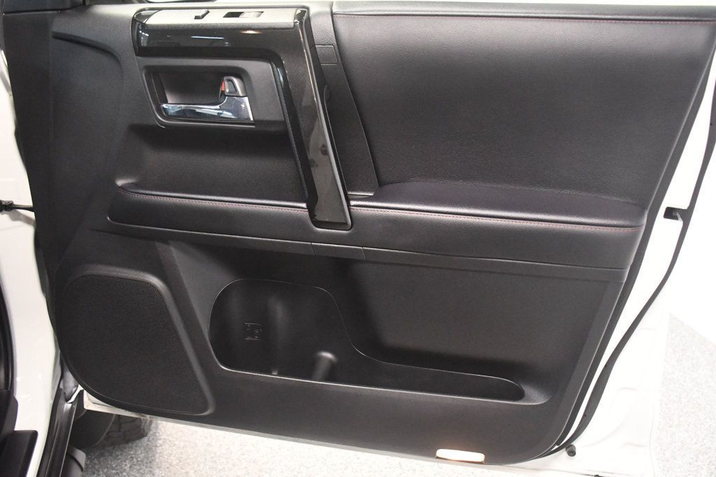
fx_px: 596
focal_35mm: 30
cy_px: 238
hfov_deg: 61.9
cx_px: 358
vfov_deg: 43.6
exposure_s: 1/60
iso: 5600
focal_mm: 20
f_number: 3.5
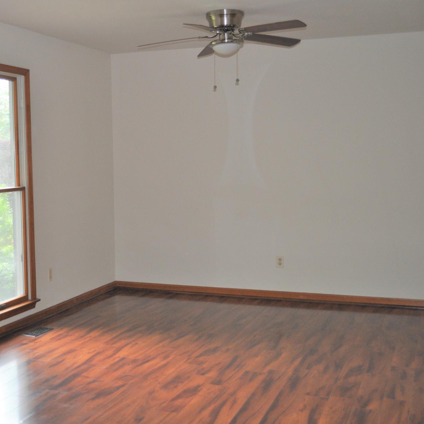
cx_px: 120
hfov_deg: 33.5
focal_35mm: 50
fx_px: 693
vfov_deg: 34.0
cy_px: 212
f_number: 4.2
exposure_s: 1/125
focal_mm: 26
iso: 560
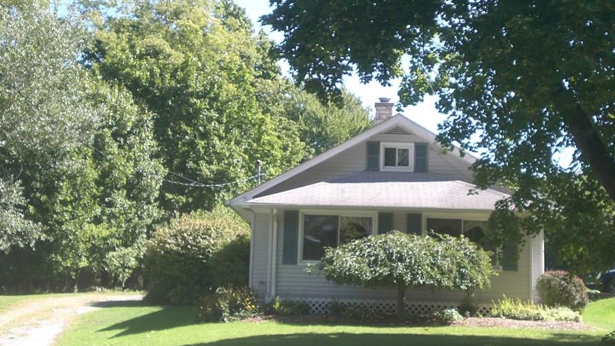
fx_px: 1272
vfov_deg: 15.5
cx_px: 332
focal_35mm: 78
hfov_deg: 27.2
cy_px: 164
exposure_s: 1/160
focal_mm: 10.4
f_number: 4
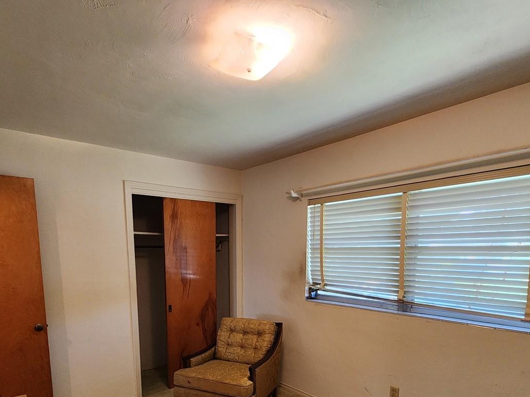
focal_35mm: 20
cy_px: 299
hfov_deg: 81.6
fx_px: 306
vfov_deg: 62.1
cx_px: 248
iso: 320
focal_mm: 2.2
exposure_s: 1/40
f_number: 2.2
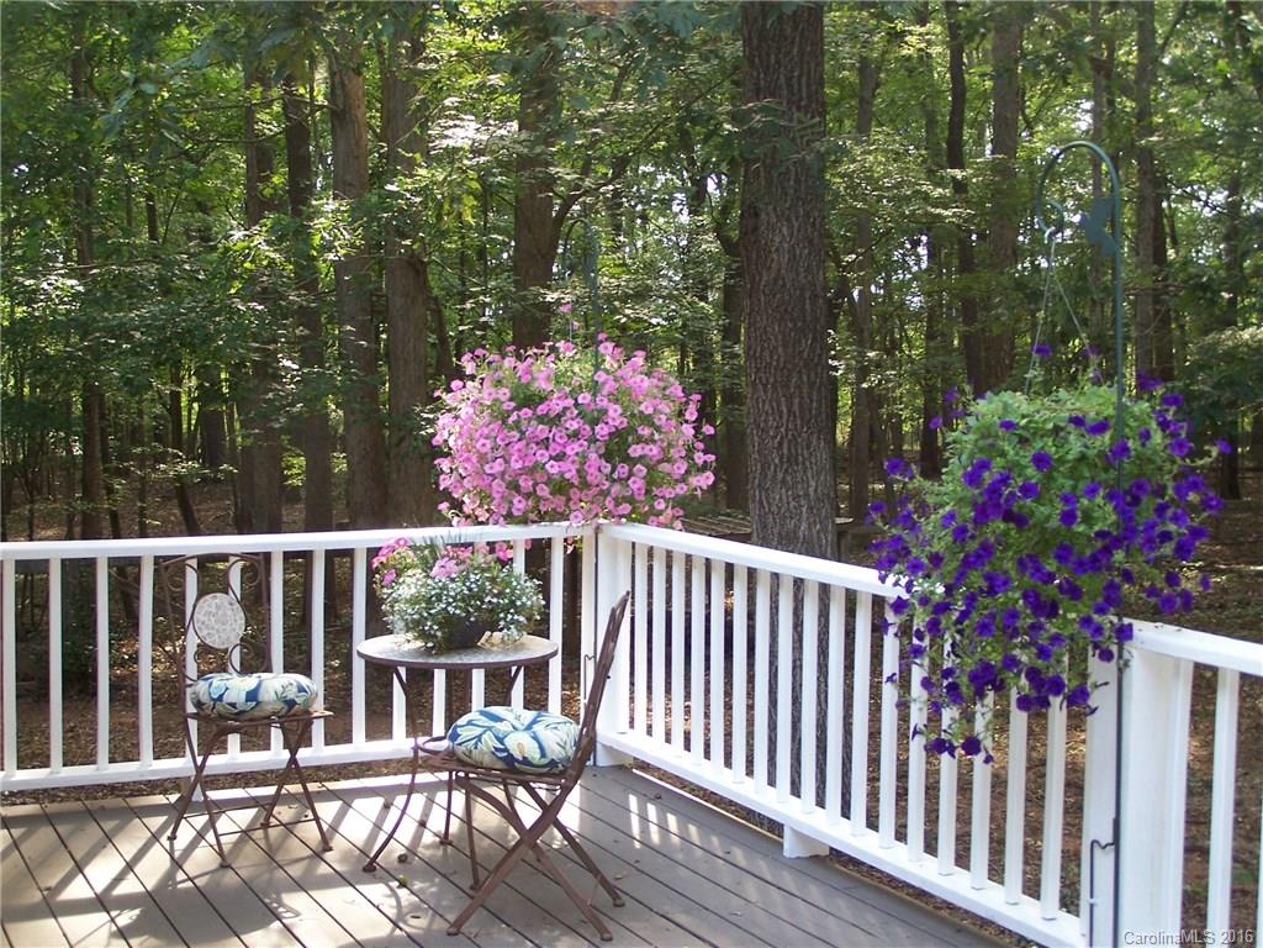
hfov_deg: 34.3
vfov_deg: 26.1
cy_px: 474
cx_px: 632
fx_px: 2043
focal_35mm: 56
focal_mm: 9.3
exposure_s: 1/60
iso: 140
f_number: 3.1
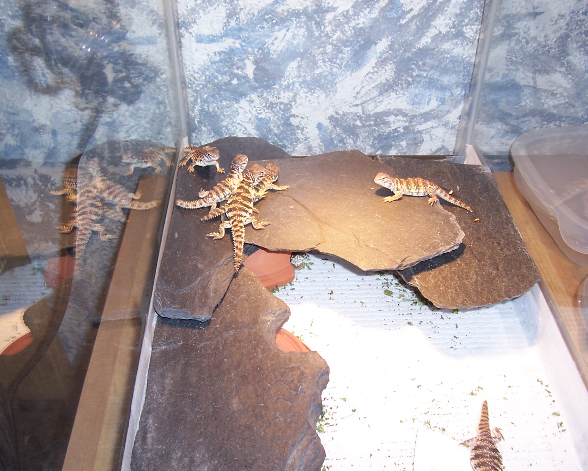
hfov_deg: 50.3
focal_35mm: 36
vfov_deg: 41.2
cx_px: 295
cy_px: 233
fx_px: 627
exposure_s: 1/60
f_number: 2.7
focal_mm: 5.6
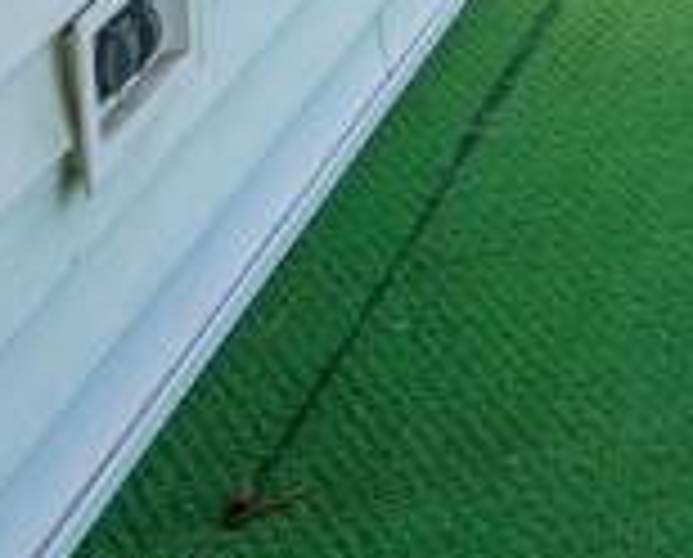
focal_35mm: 105
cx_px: 1994
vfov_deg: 10.8
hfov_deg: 11.7
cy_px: -1030
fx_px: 2159
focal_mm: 15
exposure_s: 1/125
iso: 200
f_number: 8
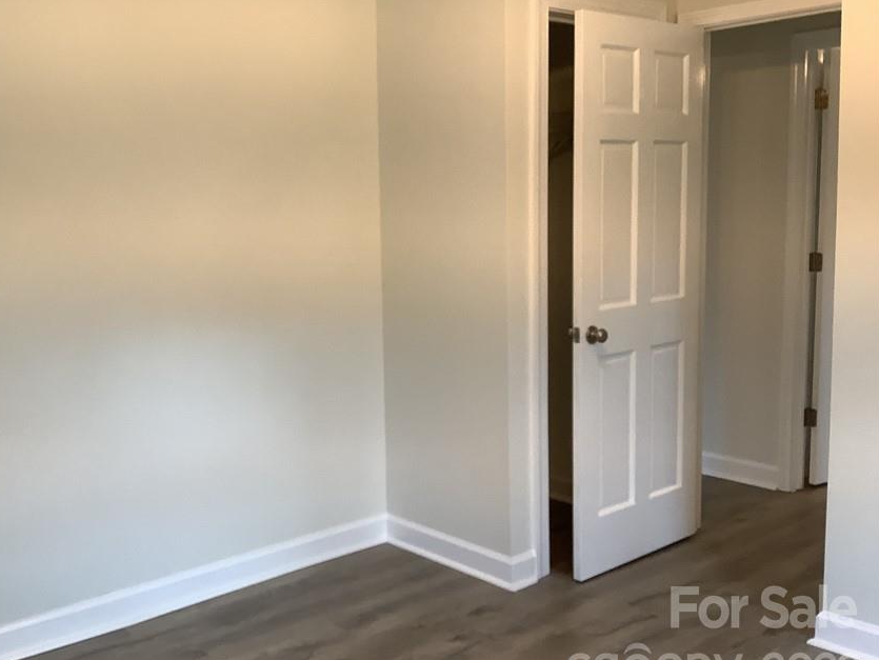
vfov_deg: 37.7
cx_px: 343
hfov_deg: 48.6
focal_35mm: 38
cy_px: 335
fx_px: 965
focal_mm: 3.3
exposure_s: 1/50
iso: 125
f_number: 2.4
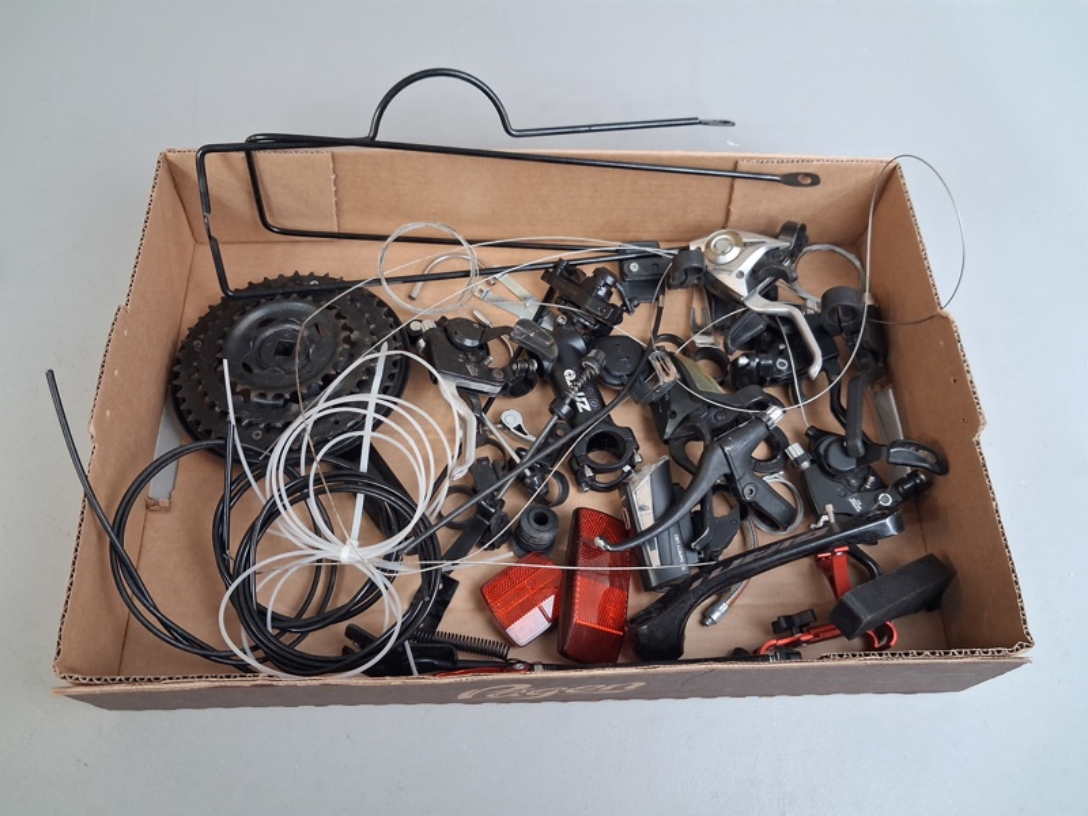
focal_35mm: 27
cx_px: 544
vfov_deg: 51.4
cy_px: 408
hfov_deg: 65.3
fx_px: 849
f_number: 1.8
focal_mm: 4
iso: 500
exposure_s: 1/50
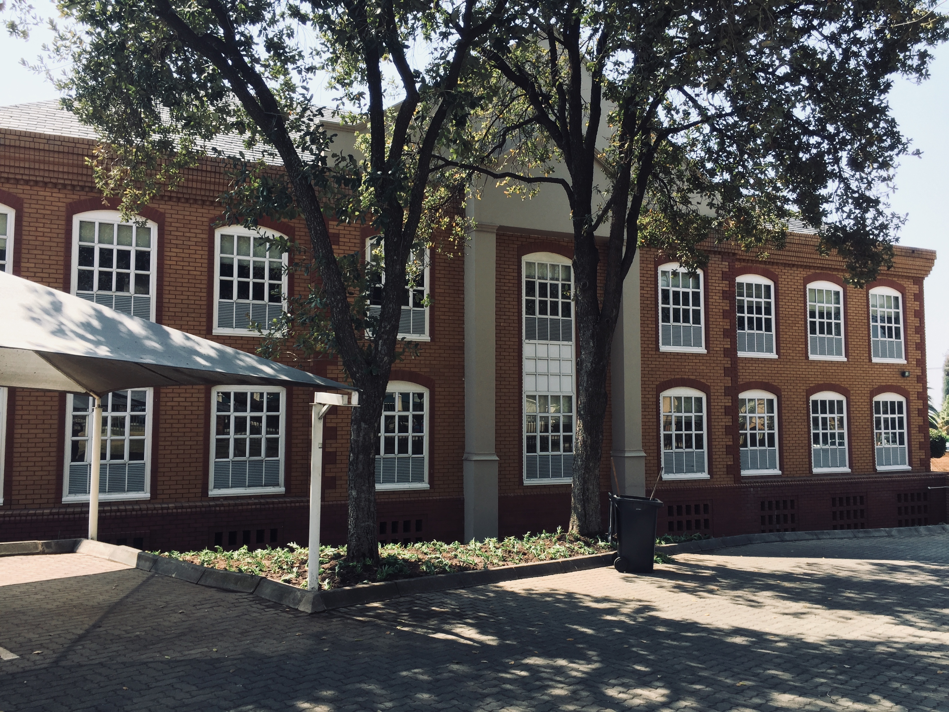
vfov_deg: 48.2
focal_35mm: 29
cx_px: 474
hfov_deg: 61.7
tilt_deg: +7.8
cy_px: 356
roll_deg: -0.9
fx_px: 795
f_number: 2.2
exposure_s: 1/403
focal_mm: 4.15
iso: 32
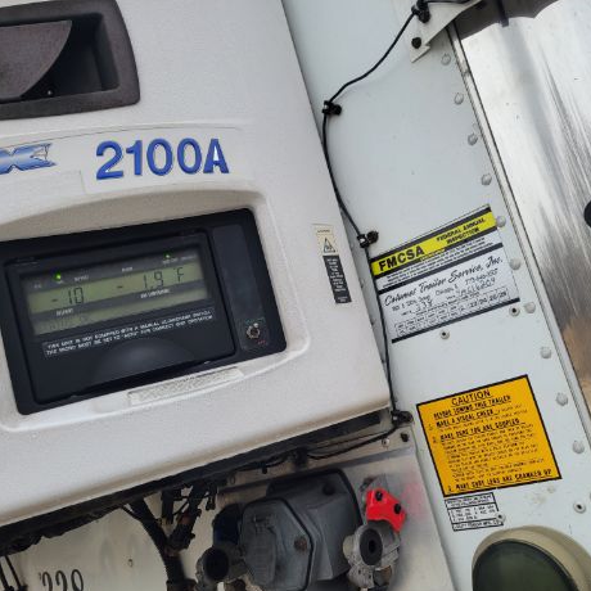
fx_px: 618
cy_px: 298
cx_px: 348
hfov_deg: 50.8
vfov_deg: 51.1
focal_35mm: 32
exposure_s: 1/313
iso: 40
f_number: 1.8
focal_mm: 5.4
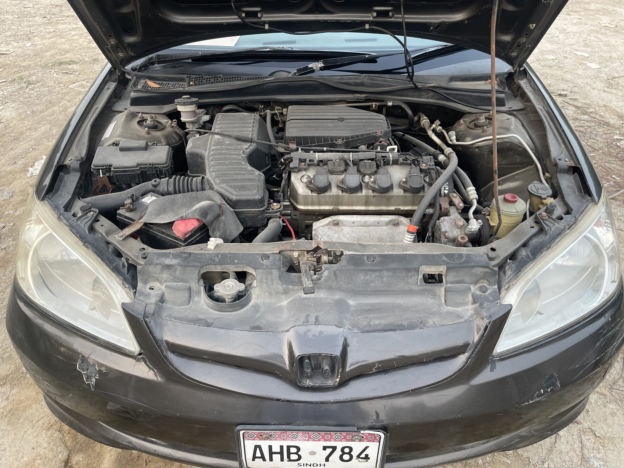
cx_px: 312
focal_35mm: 25
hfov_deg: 69.4
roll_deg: -0.5
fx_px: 451
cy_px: 234
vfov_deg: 54.9
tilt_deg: -37.8
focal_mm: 5.1
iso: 125
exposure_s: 1/121
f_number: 1.6
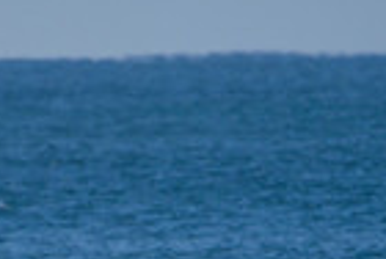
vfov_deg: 0.7
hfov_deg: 1.0
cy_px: 495
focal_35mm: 2068
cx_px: 160
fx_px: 22221
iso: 280
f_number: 5.6
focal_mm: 500
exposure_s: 1/2000
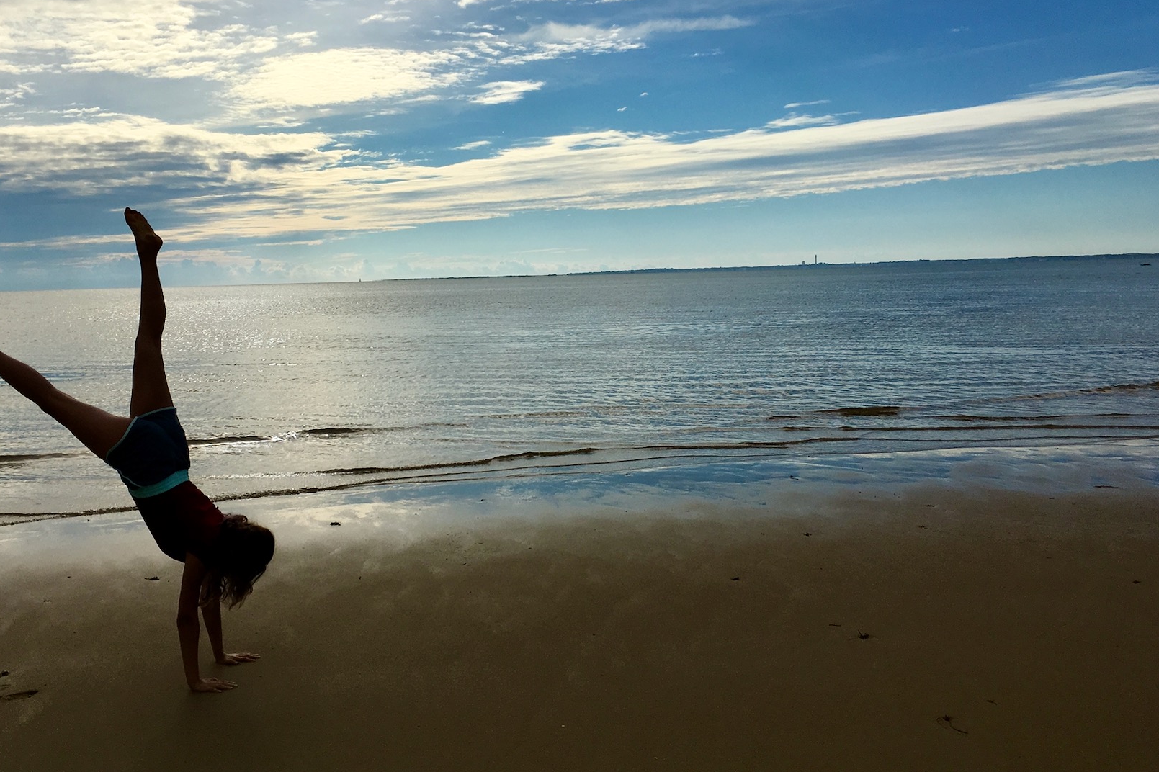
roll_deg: +1.3
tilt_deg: -3.8
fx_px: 1159
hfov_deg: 53.0
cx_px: 501
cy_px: 354
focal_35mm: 36
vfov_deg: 36.8
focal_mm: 4.15
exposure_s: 1/6410
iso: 25
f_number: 2.2
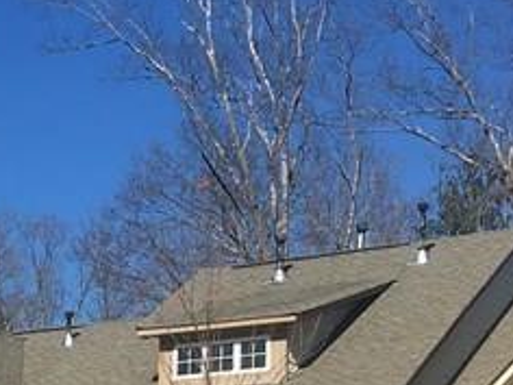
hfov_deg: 15.4
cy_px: 544
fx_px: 1867
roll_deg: -0.9
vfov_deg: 11.4
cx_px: 7
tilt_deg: +5.1
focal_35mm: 126
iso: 25
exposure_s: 1/2404
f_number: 2.2
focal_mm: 4.15
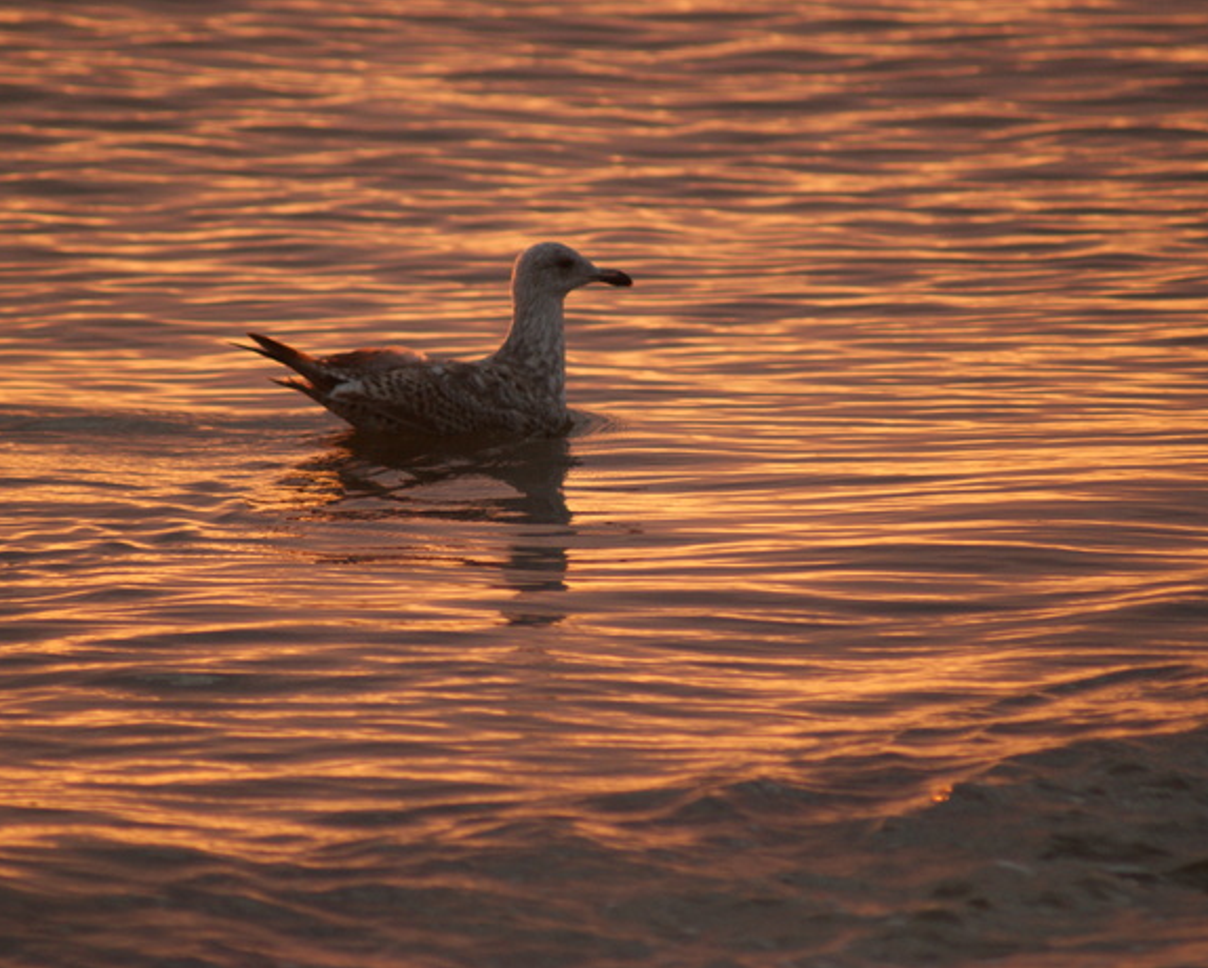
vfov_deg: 3.1
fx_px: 18174
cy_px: 484
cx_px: 535
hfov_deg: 3.8
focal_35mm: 508
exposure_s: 1/160
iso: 400
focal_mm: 300
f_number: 5.6
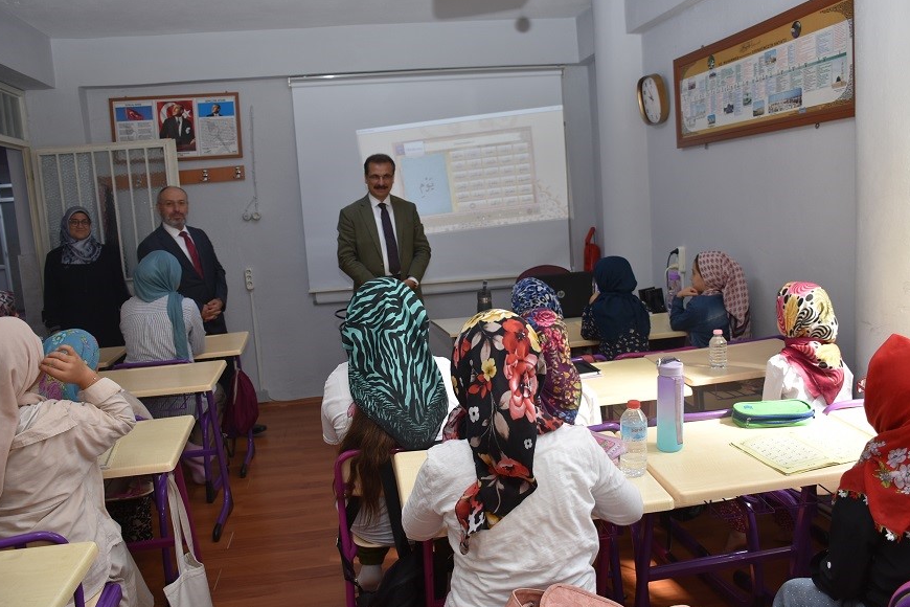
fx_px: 784
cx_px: 456
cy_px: 309
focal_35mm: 31
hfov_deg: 60.3
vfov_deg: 42.3
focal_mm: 20
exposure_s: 1/60
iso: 200
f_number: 4
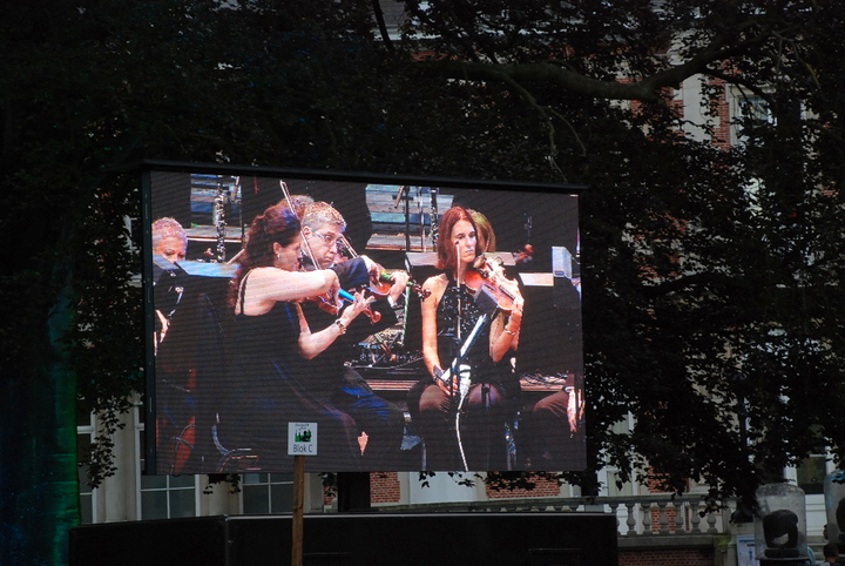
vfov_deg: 10.2
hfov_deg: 15.2
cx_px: 422
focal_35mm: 135
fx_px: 3173
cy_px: 283
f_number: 5.6
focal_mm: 90
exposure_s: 1/125
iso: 640
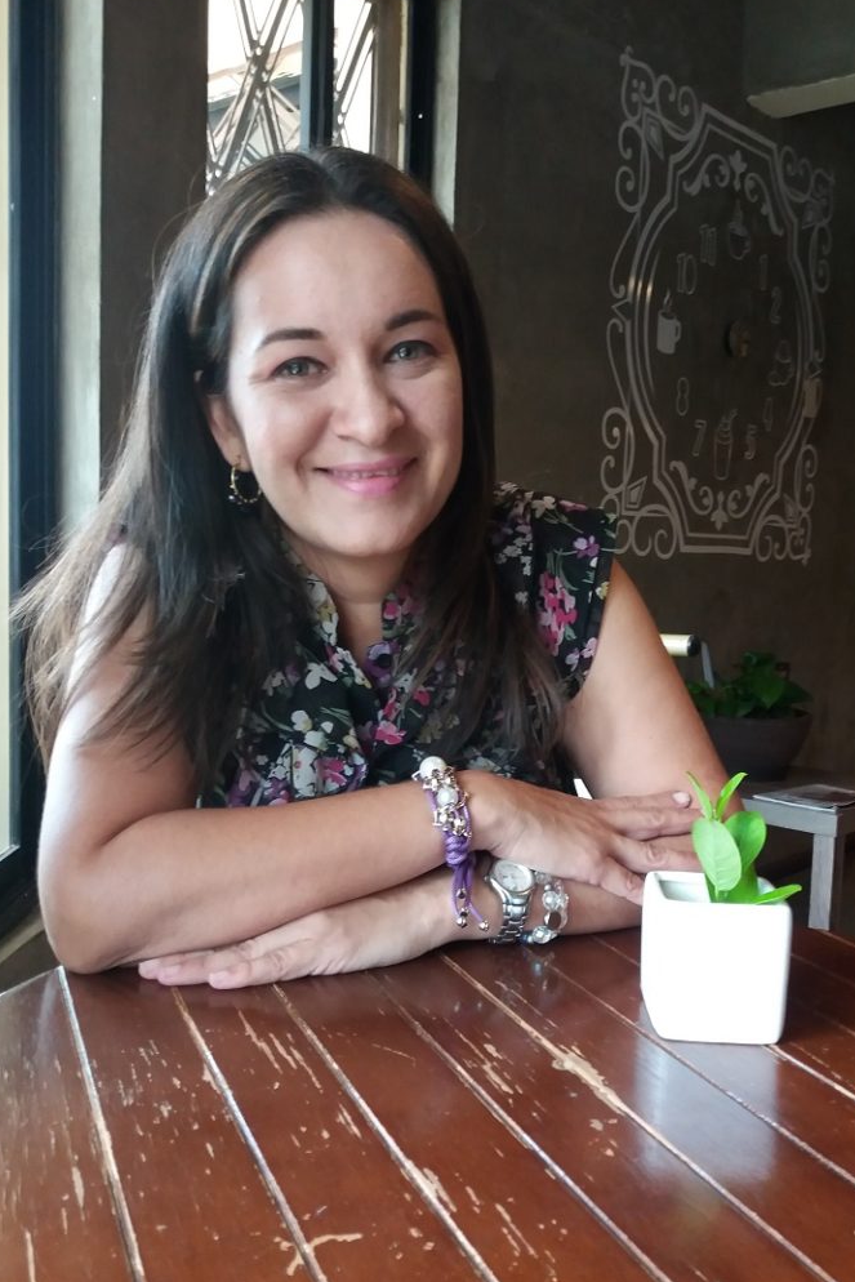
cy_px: 646
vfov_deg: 61.9
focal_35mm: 30
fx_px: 1068
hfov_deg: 43.6
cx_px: 462
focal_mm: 3.7
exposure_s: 1/30
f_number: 1.9
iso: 125
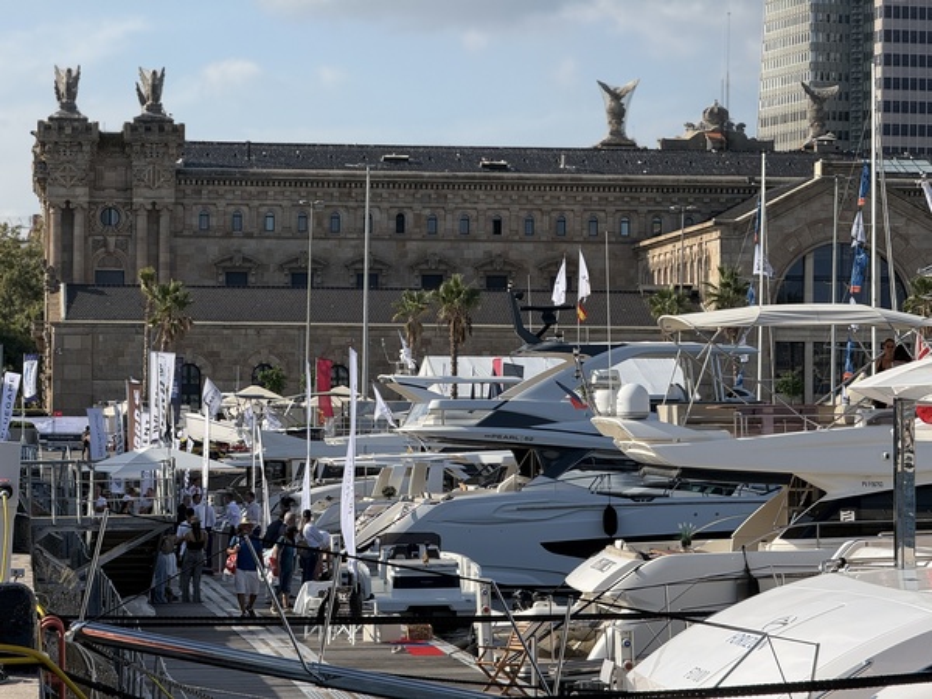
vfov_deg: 12.3
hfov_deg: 16.4
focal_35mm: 120
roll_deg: -1.0
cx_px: 466
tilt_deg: +1.7
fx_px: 3231
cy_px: 350
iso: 64
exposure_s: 1/1818
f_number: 2.8
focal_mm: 15.66
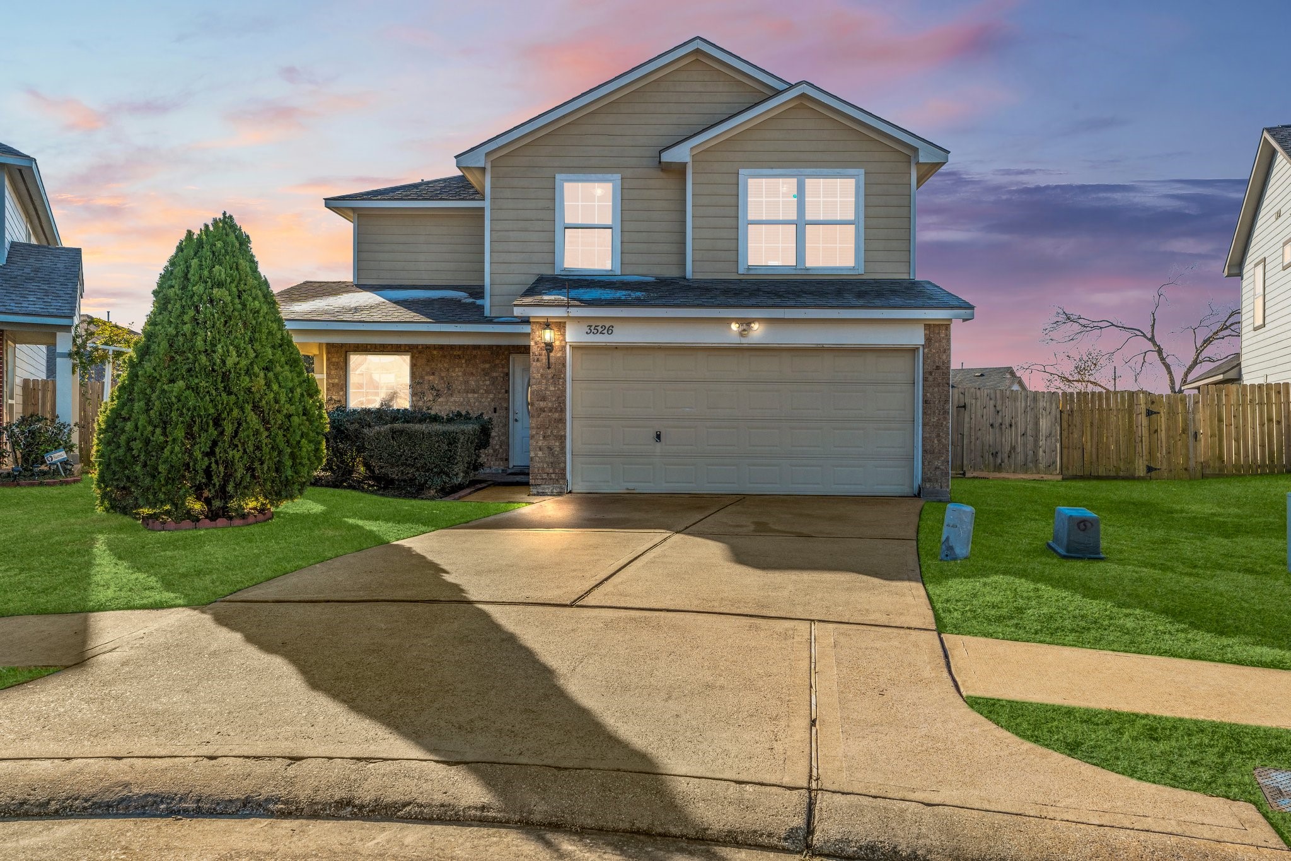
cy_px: 430
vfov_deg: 53.1
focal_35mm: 24
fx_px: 861
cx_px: 646
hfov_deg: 73.7
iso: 400
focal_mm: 24
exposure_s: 1/500
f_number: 10
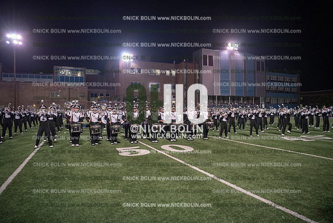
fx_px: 222
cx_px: 166
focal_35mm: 24
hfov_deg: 73.7
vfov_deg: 53.2
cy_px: 112
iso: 3200
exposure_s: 1/500
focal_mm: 24
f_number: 3.2
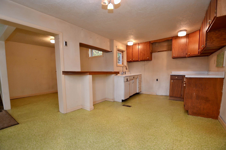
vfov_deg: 77.3
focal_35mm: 15
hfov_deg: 100.4
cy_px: 75
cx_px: 113
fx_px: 94
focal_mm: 10
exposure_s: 1/60
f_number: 3.5
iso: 640
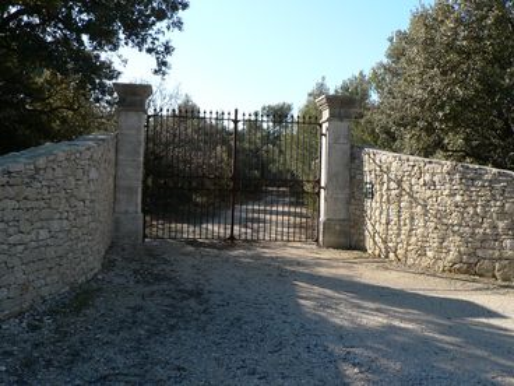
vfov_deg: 39.7
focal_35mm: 36
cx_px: 257
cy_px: 193
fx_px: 535
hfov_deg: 51.4
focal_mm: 6
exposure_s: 1/250
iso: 80
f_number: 4
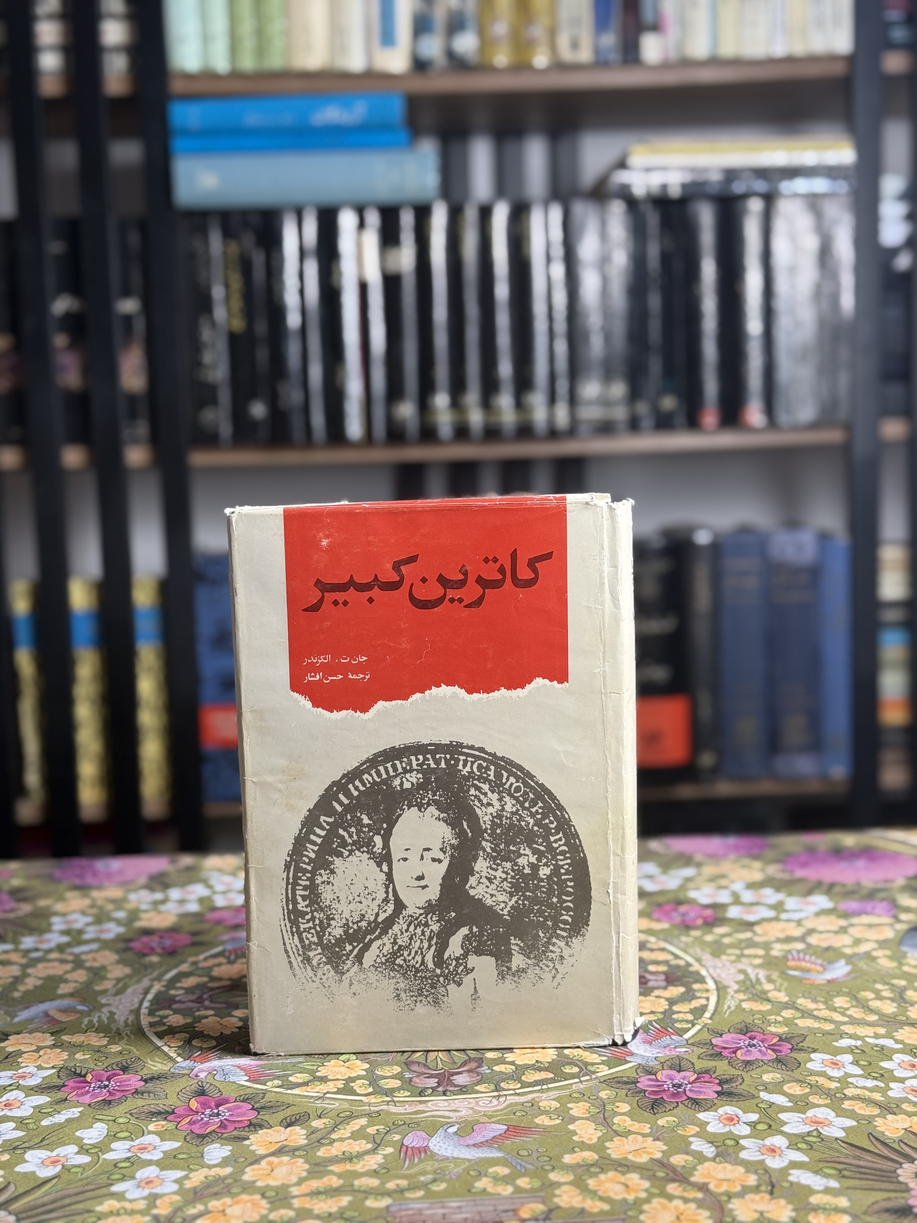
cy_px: 612
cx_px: 458
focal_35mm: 48
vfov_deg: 39.7
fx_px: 1695
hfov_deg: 30.3
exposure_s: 1/50
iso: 50
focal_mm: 6.76
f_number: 1.78
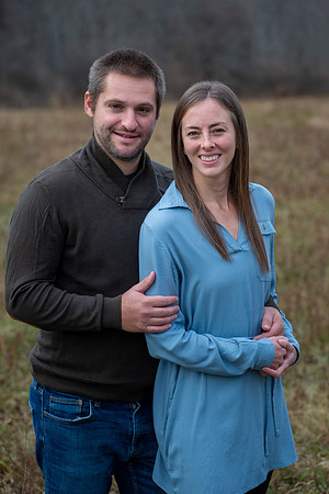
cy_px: 247
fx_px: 1261
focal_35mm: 92
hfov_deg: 14.9
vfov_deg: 22.1
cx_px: 164
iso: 160
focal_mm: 92
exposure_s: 1/320
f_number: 5
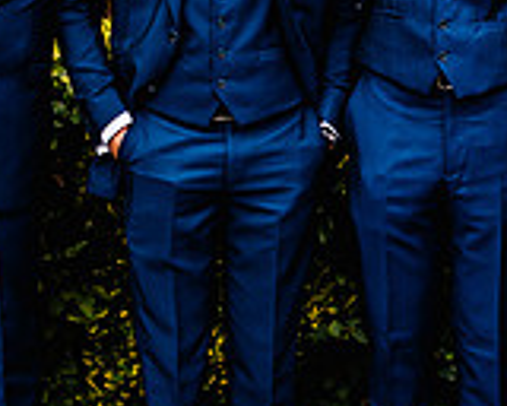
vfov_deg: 12.6
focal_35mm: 122
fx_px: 1831
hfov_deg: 15.7
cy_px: 78
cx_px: 379
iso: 100
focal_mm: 35
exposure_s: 1/1250
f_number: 4
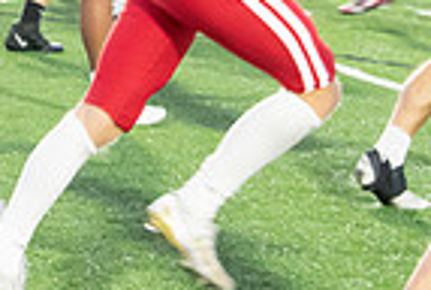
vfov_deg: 4.4
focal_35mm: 316
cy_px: -74
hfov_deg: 6.5
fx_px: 3791
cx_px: 124
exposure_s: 1/320
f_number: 5.6
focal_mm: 78
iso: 8000
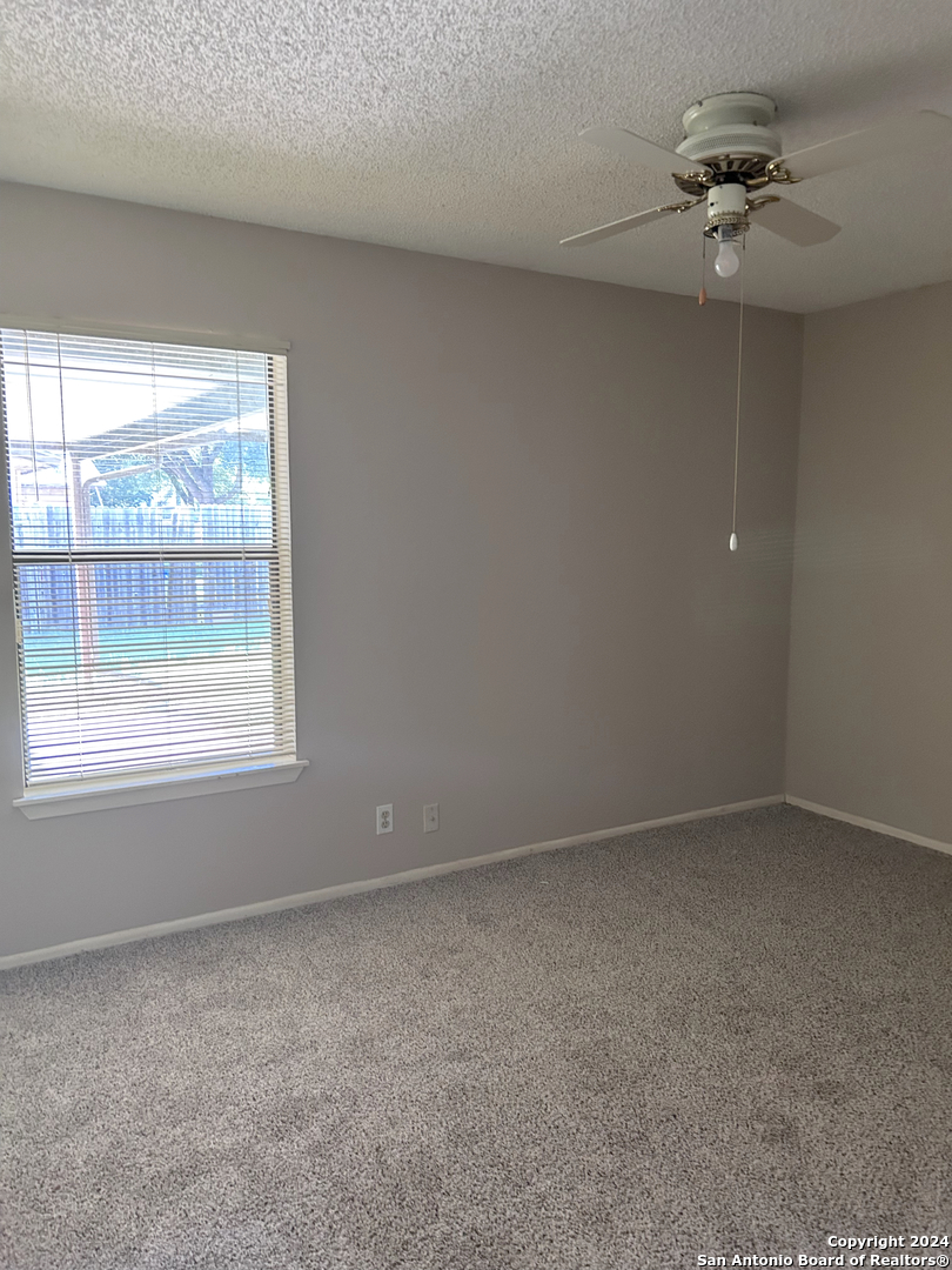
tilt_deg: -6.9
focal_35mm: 26
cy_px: 635
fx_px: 953
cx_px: 476
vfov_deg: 67.3
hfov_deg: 53.1
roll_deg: -0.8
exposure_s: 1/40
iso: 400
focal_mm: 5.7
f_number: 1.5
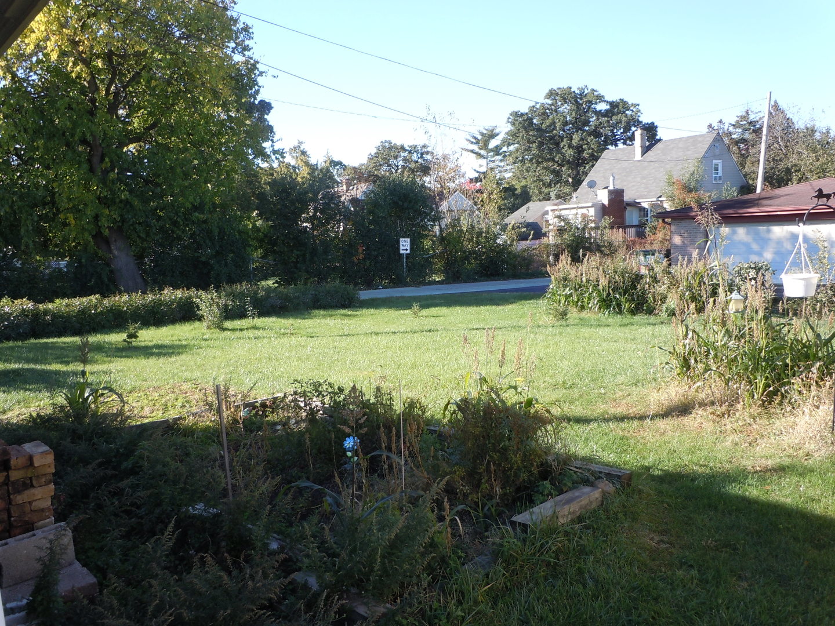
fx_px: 675
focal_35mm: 28
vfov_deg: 49.7
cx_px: 418
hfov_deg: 63.4
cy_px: 313
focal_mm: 5
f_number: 3.7
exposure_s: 1/200
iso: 100
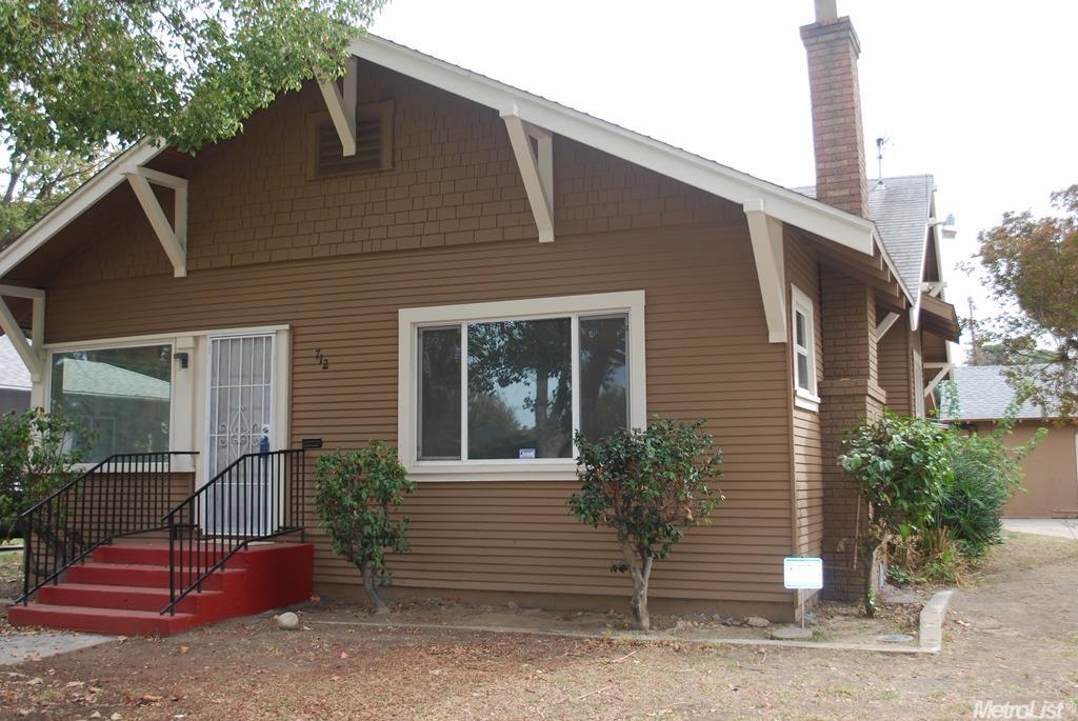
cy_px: 360
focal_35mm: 36
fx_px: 1079
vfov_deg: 37.0
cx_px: 539
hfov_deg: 53.1
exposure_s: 1/125
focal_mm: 24
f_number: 4.2
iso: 140
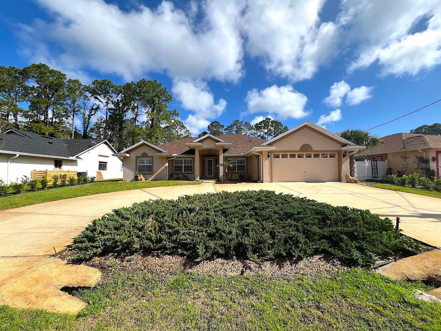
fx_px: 166
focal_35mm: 13
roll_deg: +0.5
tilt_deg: +2.8
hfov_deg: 106.2
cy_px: 166
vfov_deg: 89.9
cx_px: 220
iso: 32
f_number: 1.8
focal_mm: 1.57
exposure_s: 1/1468
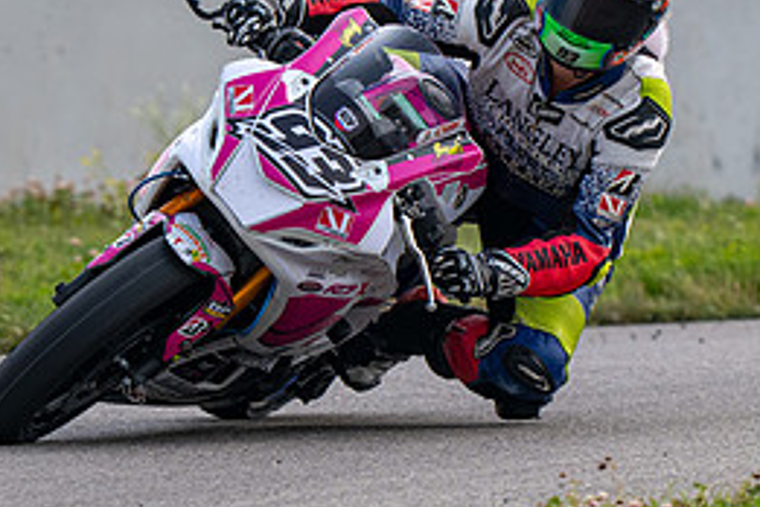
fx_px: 35823
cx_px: 563
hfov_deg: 1.2
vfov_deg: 0.8
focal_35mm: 1697
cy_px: 301
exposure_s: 1/1250
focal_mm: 600
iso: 400
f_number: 6.3
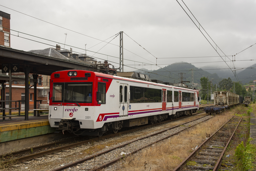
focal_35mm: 42
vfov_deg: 31.9
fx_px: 299
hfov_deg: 46.4
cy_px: 86
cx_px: 128
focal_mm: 28
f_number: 7.1
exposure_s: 1/80
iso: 100
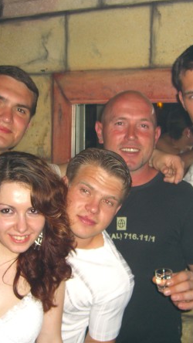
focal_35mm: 56
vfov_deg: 37.2
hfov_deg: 21.5
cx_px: 100
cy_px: 171
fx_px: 509
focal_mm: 7.9
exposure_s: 1/60
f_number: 2.8
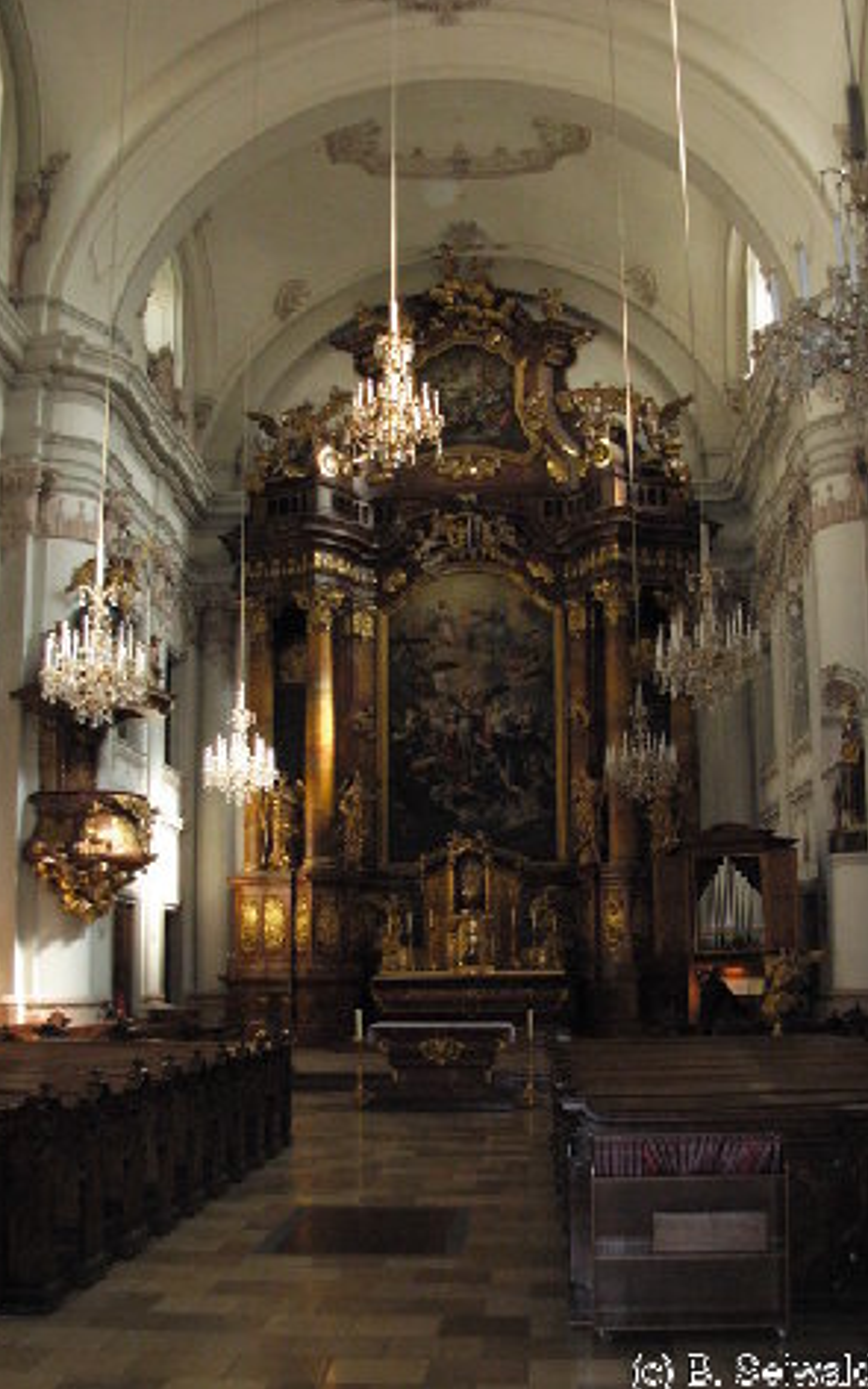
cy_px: 689
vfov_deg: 48.2
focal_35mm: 41
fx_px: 1552
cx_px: 441
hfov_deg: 31.2
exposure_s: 1/161
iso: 400
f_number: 2.9
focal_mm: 6.3
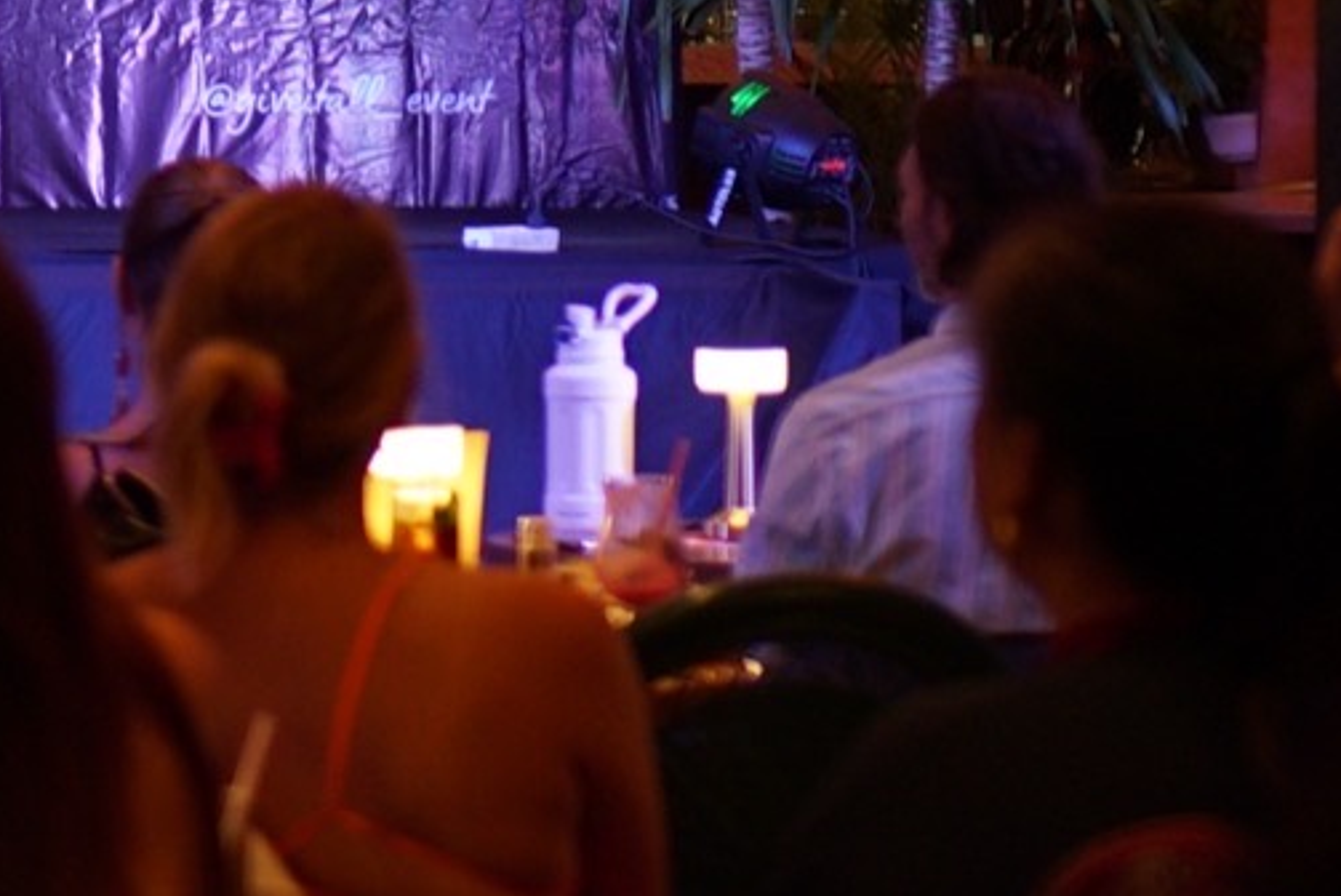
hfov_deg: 10.6
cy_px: -127
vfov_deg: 7.3
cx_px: -690
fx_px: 6932
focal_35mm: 186
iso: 400
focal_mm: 35
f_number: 1.8
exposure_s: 1/80
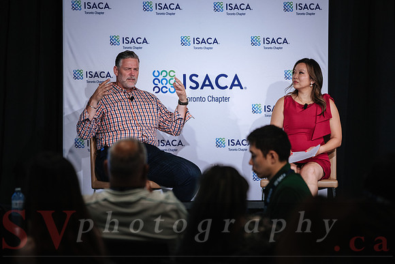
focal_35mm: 215
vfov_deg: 6.4
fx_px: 2361
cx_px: 198
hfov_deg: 9.6
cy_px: 132
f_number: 2.8
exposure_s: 1/100
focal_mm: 140
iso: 800
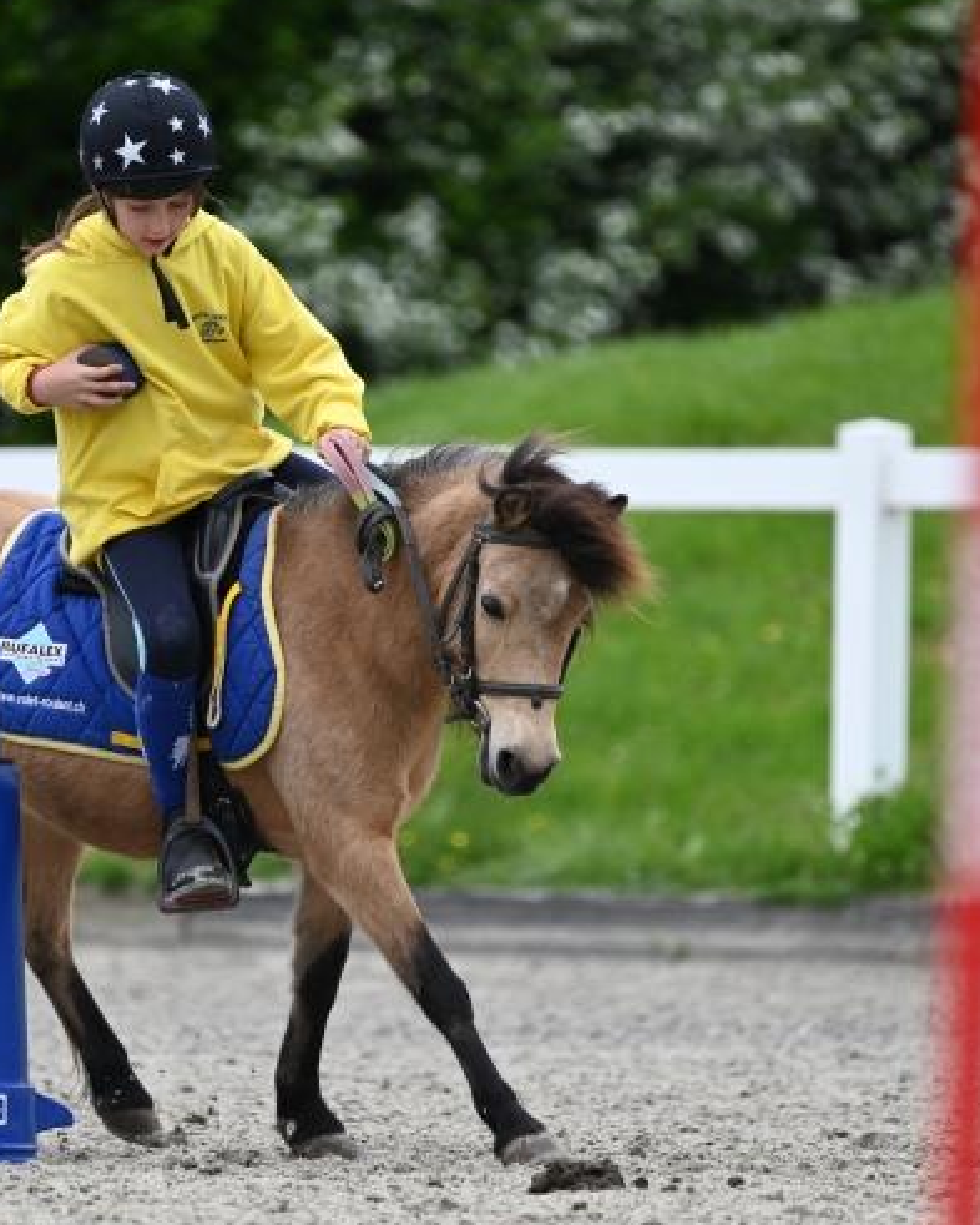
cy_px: 589
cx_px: 372
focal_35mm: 611
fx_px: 22145
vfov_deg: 3.2
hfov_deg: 2.5
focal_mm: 400
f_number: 5.6
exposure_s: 1/1250
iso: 560
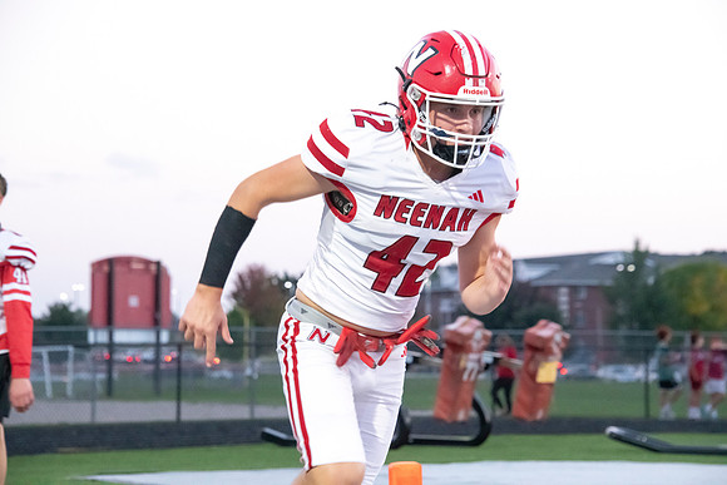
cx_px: 364
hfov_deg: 15.2
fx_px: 2727
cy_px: 242
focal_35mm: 135
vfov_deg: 10.2
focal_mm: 135
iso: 10000
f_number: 7.1
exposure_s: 1/320
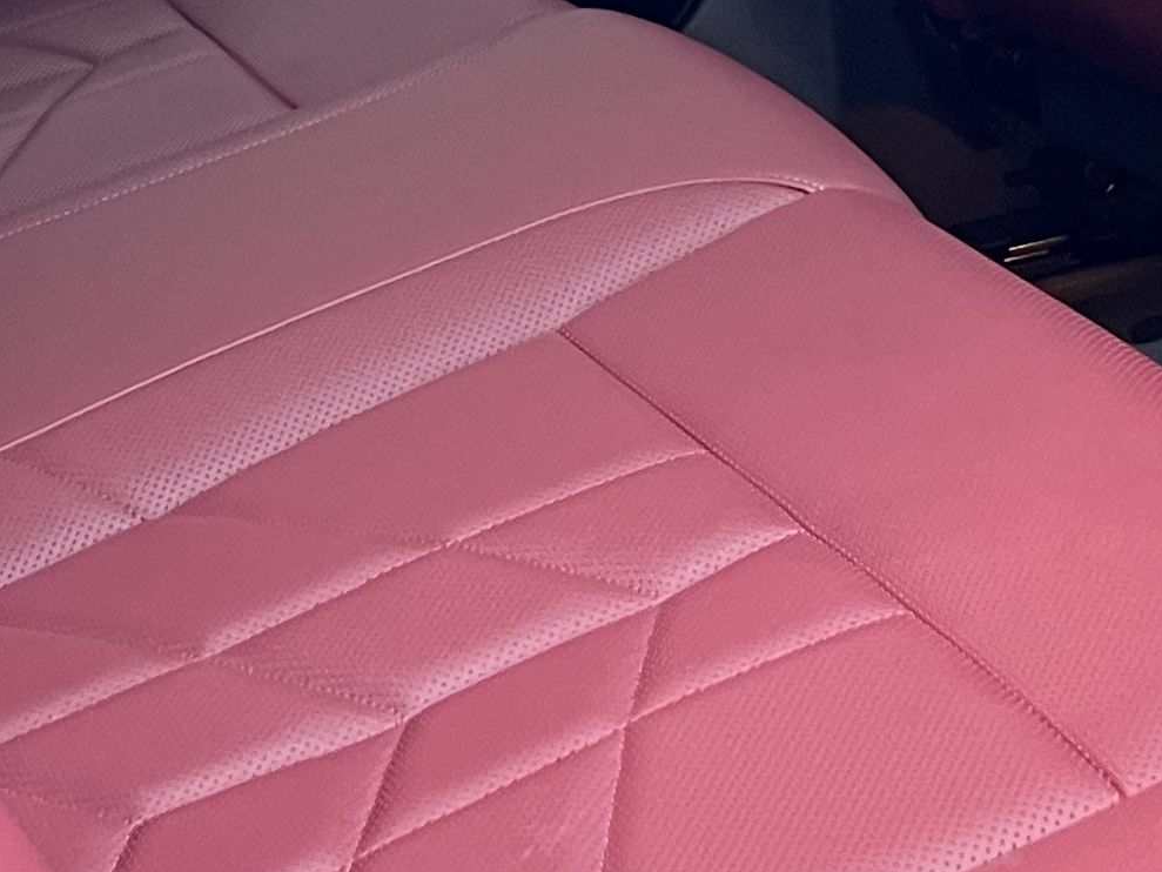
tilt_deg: -4.5
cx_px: 619
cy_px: -499
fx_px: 3559
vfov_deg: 13.1
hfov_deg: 18.5
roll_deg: +0.8
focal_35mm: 106
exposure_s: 1/50
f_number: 1.5
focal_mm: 5.7
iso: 200
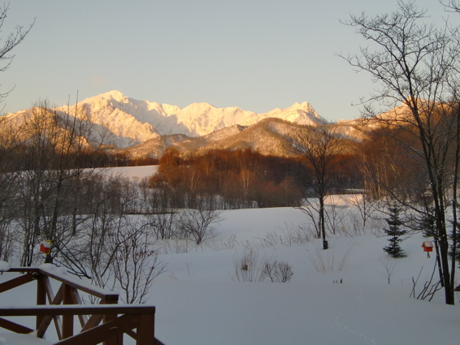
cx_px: 219
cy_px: 178
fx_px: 864
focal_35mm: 65
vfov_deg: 22.6
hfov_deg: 29.8
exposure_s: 1/200
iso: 64
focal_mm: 8.2
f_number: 3.3
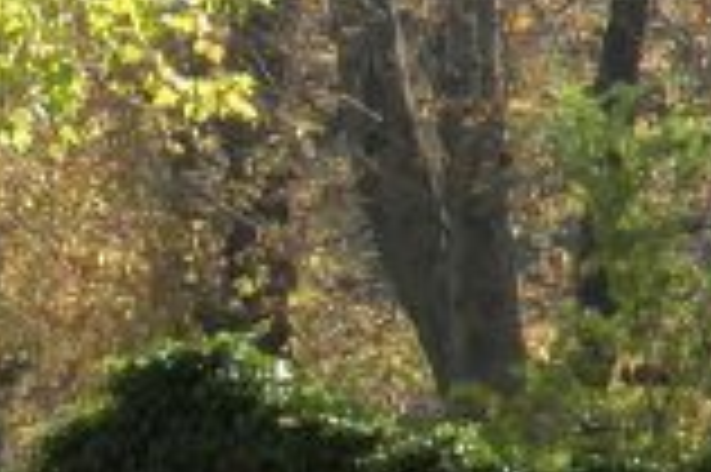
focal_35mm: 480
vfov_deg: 2.9
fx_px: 9470
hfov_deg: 4.3
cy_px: 373
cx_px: -335
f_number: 7.1
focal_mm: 70
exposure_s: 1/80
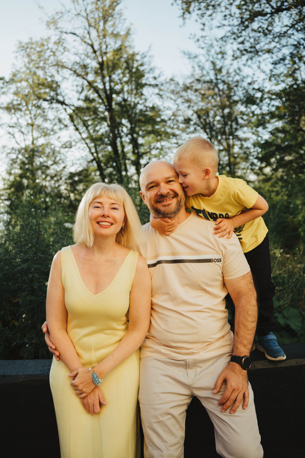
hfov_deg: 46.4
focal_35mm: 28
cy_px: 229
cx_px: 152
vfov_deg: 65.5
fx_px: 356
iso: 250
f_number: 2.8
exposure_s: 1/640
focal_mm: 28
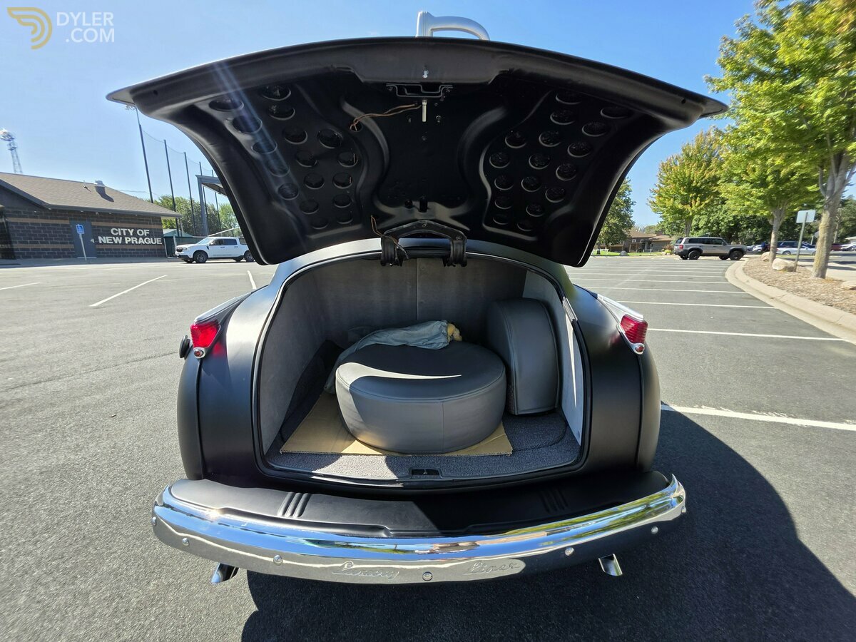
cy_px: 321
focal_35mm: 13
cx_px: 428
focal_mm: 2.2
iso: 40
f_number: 1.9
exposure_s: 1/939
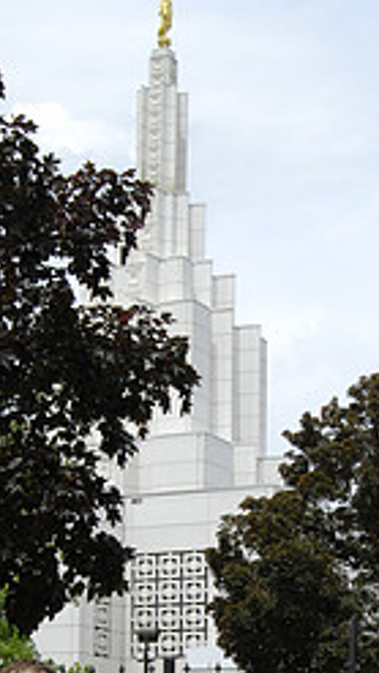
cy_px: 654
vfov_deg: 21.5
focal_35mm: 96
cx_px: 308
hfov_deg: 12.6
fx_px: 1715
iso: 400
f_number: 10
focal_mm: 26
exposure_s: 1/640
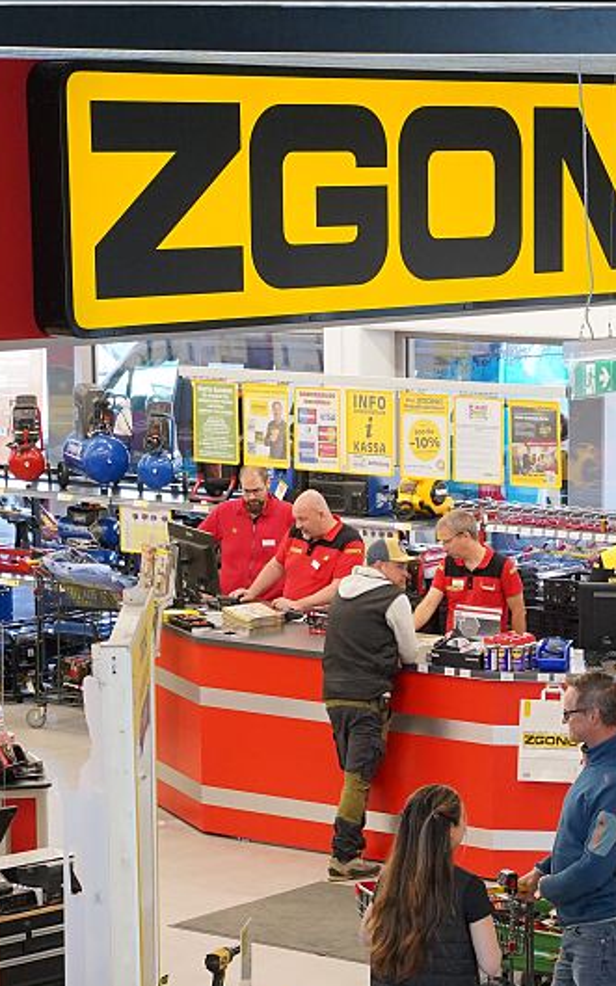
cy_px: 718
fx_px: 3225
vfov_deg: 17.3
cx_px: 519
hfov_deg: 10.9
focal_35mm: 120
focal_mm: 52
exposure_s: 1/160
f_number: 8
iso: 3200
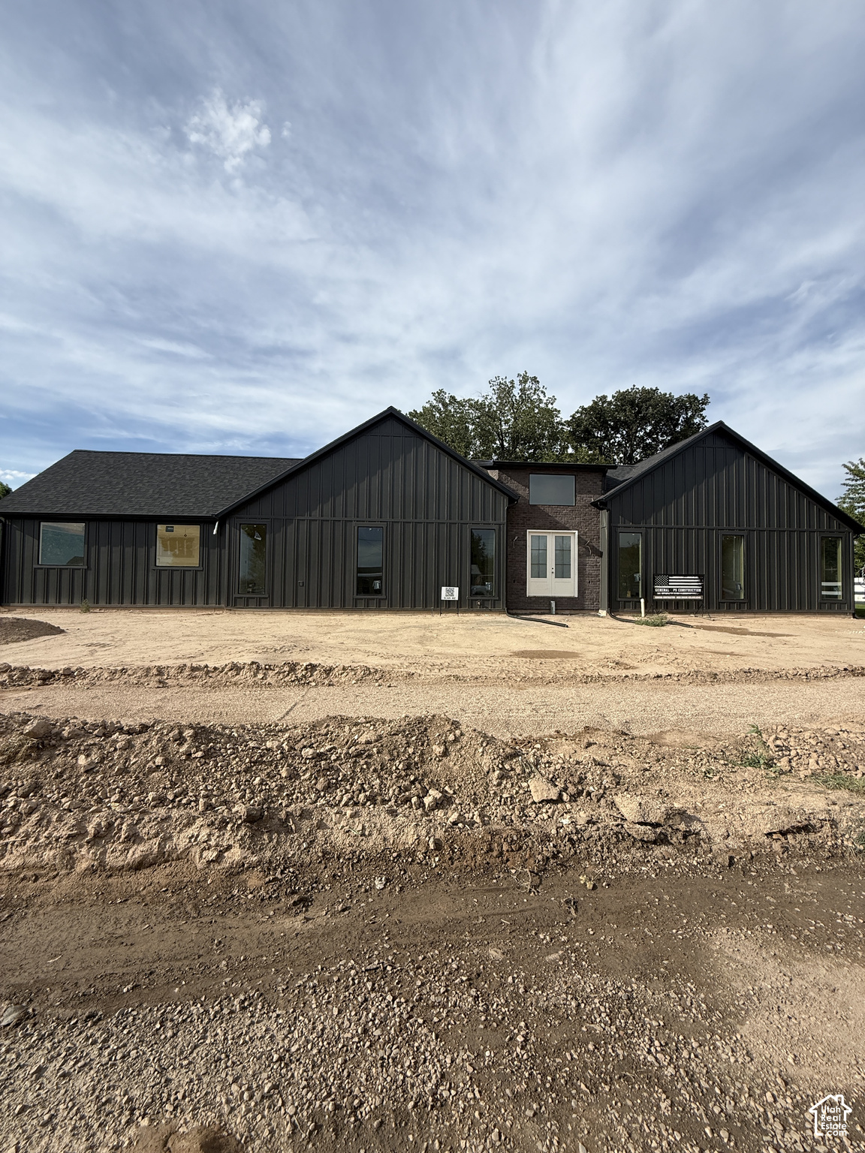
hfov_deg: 85.7
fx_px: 466
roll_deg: -0.7
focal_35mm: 14
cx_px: 432
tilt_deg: +2.4
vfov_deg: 102.1
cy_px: 576
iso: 50
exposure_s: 1/2024
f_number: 2.2
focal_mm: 2.22
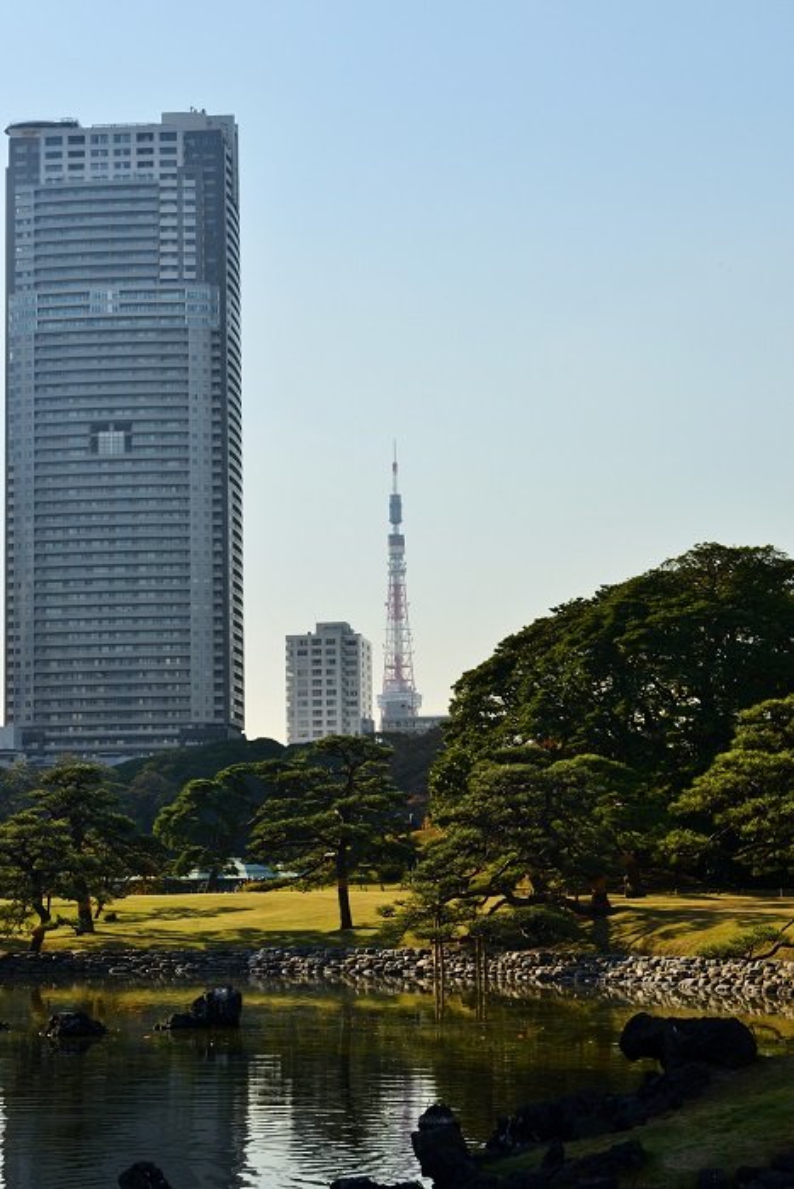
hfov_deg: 19.5
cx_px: 397
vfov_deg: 28.8
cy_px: 594
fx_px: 2315
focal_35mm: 70
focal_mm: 70
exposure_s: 1/400
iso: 400
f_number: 16
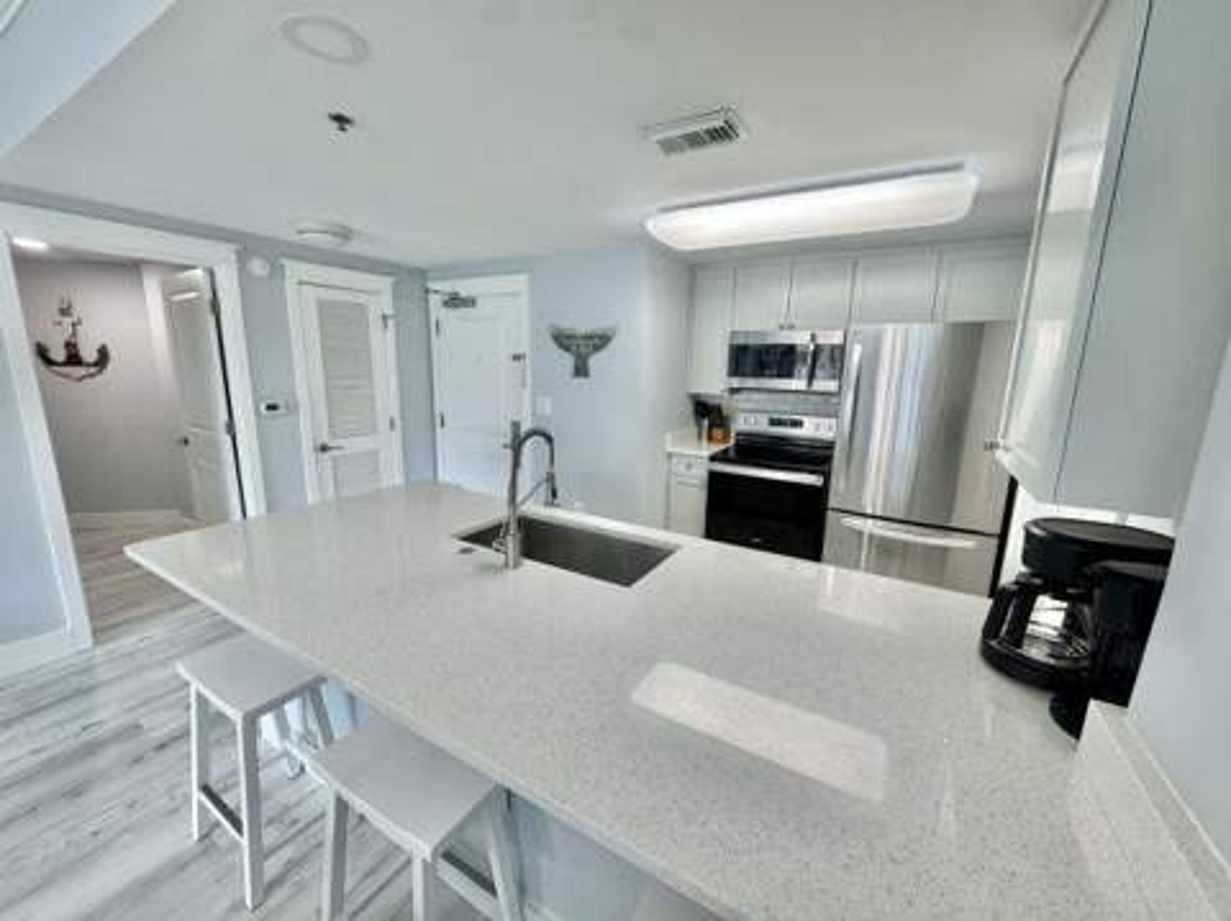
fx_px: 497
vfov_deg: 85.6
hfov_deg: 102.1
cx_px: 616
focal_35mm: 14
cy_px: 460
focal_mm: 2.22
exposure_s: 1/120
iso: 160
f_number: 2.2
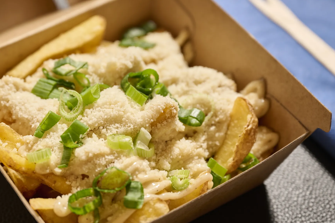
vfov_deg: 13.2
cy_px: 108
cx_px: 117
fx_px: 968
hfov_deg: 19.6
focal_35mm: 104
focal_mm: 70
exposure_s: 1/125
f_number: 3.5
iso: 100
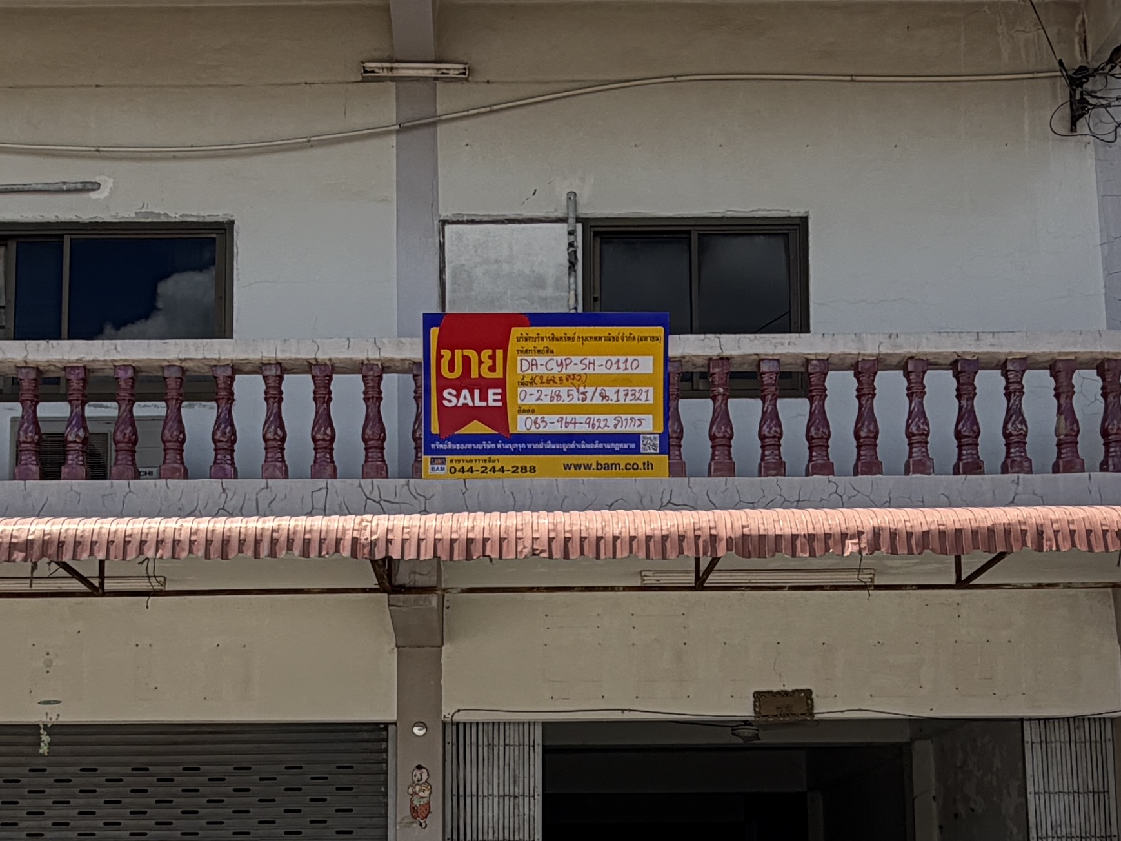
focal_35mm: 46
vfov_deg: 29.9
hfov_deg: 41.2
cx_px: 497
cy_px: 787
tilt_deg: +6.4
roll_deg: +0.2
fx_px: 1490
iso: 25
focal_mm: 2.22
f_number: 2.2
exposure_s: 1/770
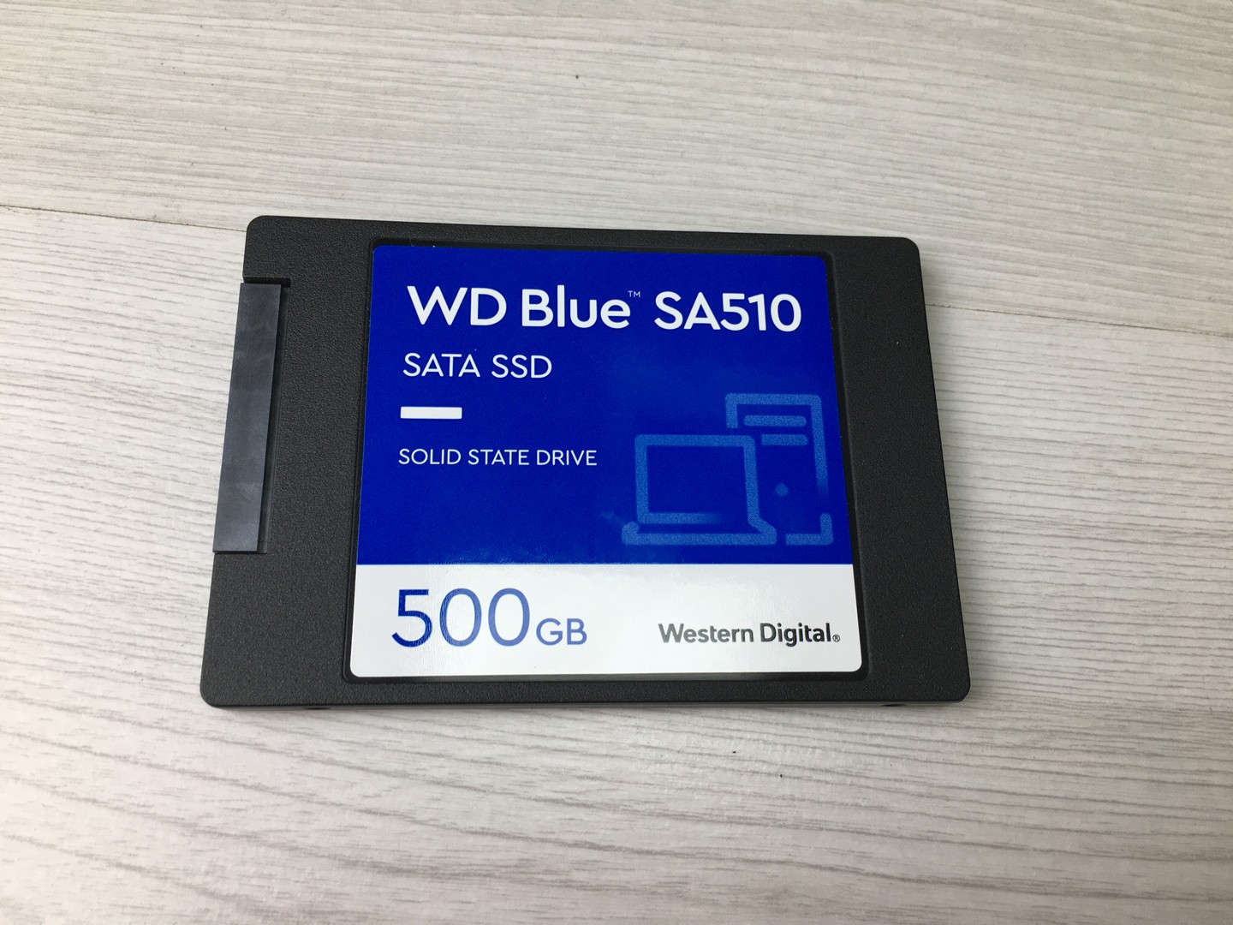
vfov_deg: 48.2
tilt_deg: -70.9
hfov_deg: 61.7
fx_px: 1033
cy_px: 462
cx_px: 616
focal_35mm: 29
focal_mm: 4.15
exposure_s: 1/100
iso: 32
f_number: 2.2
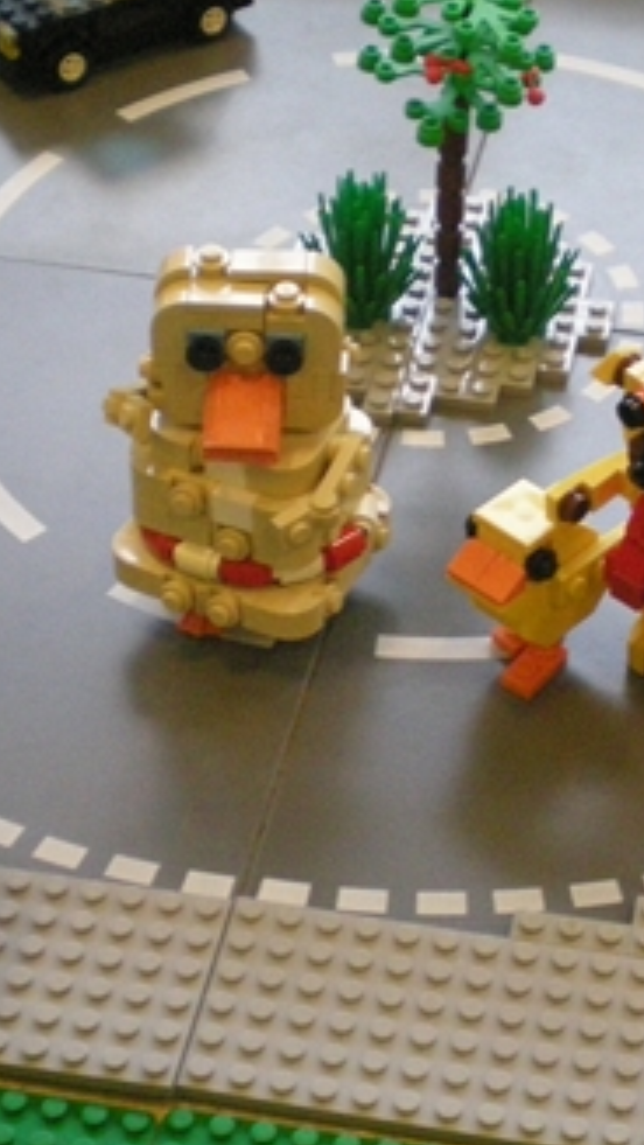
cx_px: 532
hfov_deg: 14.8
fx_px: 2458
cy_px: 571
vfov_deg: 26.2
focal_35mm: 81
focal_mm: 6.3
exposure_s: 1/36.6
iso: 400
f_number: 3.1
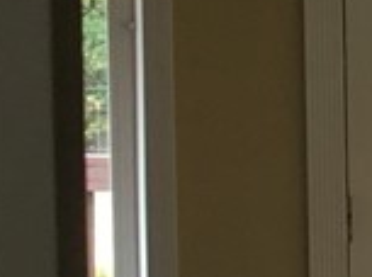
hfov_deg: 7.8
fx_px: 2230
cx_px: 1230
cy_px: 197
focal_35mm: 208
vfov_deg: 7.1
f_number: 2.4
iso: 40
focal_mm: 3.3
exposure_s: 1/120
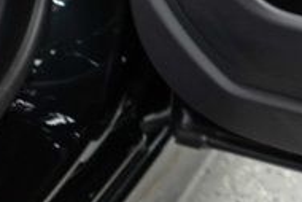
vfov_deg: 8.8
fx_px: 1268
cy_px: -133
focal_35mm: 151
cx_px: 663
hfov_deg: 11.7
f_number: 3.2
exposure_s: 1/40
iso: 640
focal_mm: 28
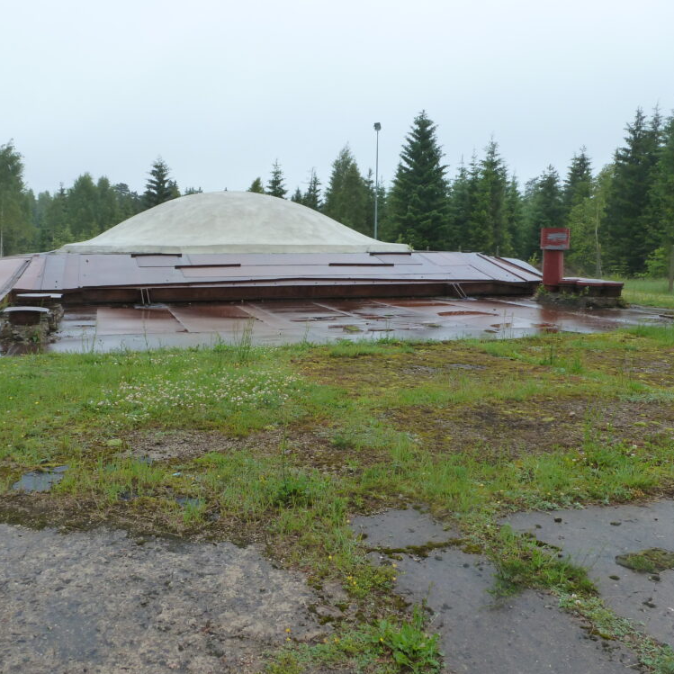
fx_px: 639
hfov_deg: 55.0
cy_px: 331
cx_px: 256
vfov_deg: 55.6
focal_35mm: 29
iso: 160
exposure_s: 1/100
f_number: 3.5
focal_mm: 4.3
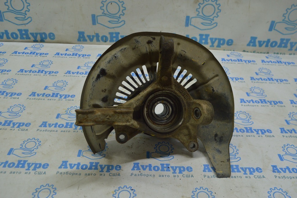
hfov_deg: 57.3
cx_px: 148
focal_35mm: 33
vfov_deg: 39.9
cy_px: 99
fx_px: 272
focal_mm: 22
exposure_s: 1/40
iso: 400
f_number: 5.6
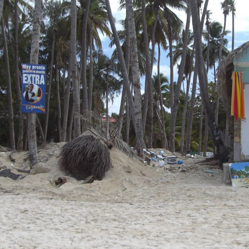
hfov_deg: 29.5
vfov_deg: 29.5
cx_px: 153
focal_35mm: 58
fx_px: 472
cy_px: 95
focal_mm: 6.2
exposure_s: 1/125
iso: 64
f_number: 8
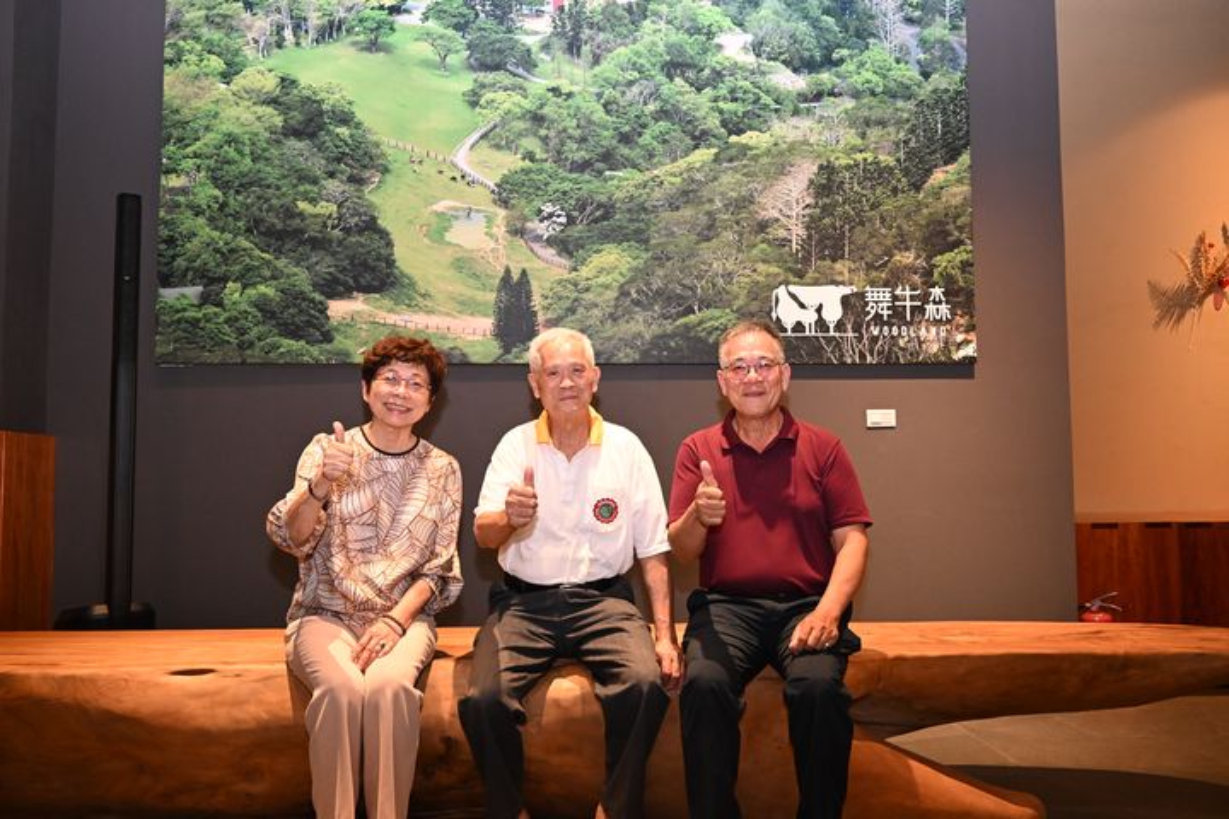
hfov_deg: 60.7
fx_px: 1050
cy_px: 410
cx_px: 614
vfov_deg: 42.6
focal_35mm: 31
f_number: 4
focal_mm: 20.5
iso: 2000
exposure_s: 1/60
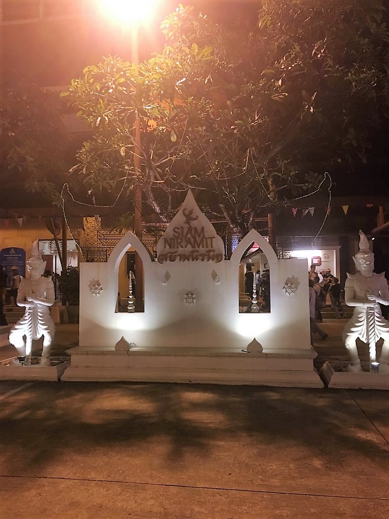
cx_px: 194
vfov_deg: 61.7
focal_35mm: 29
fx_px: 435
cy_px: 260
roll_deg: +0.3
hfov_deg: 48.2
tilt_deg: +3.2
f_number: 2.2
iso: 160
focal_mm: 4.15
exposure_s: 1/33
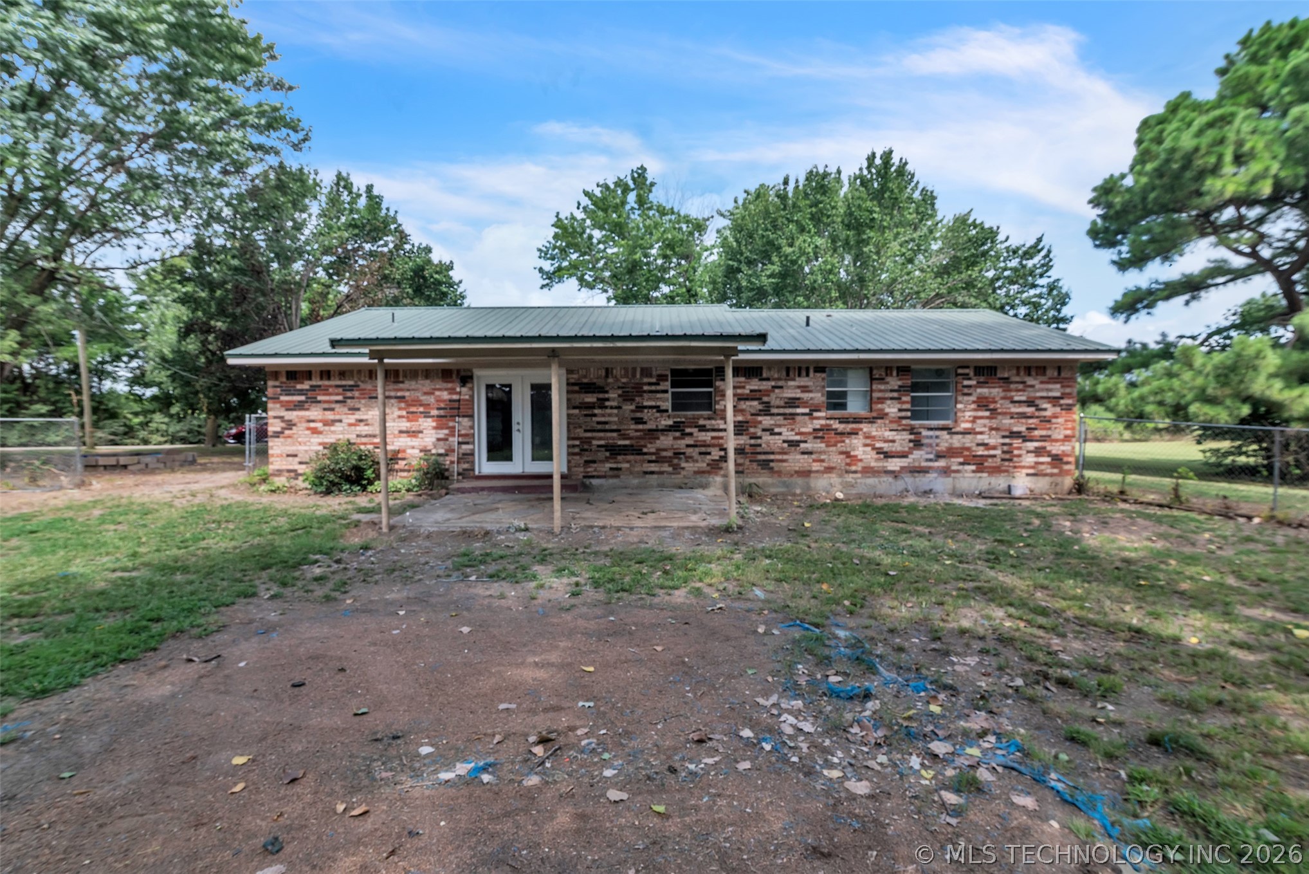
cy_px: 437
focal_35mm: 16
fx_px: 582
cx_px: 654
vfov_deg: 73.8
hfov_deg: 96.7
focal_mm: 16
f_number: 8
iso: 400
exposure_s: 1/500
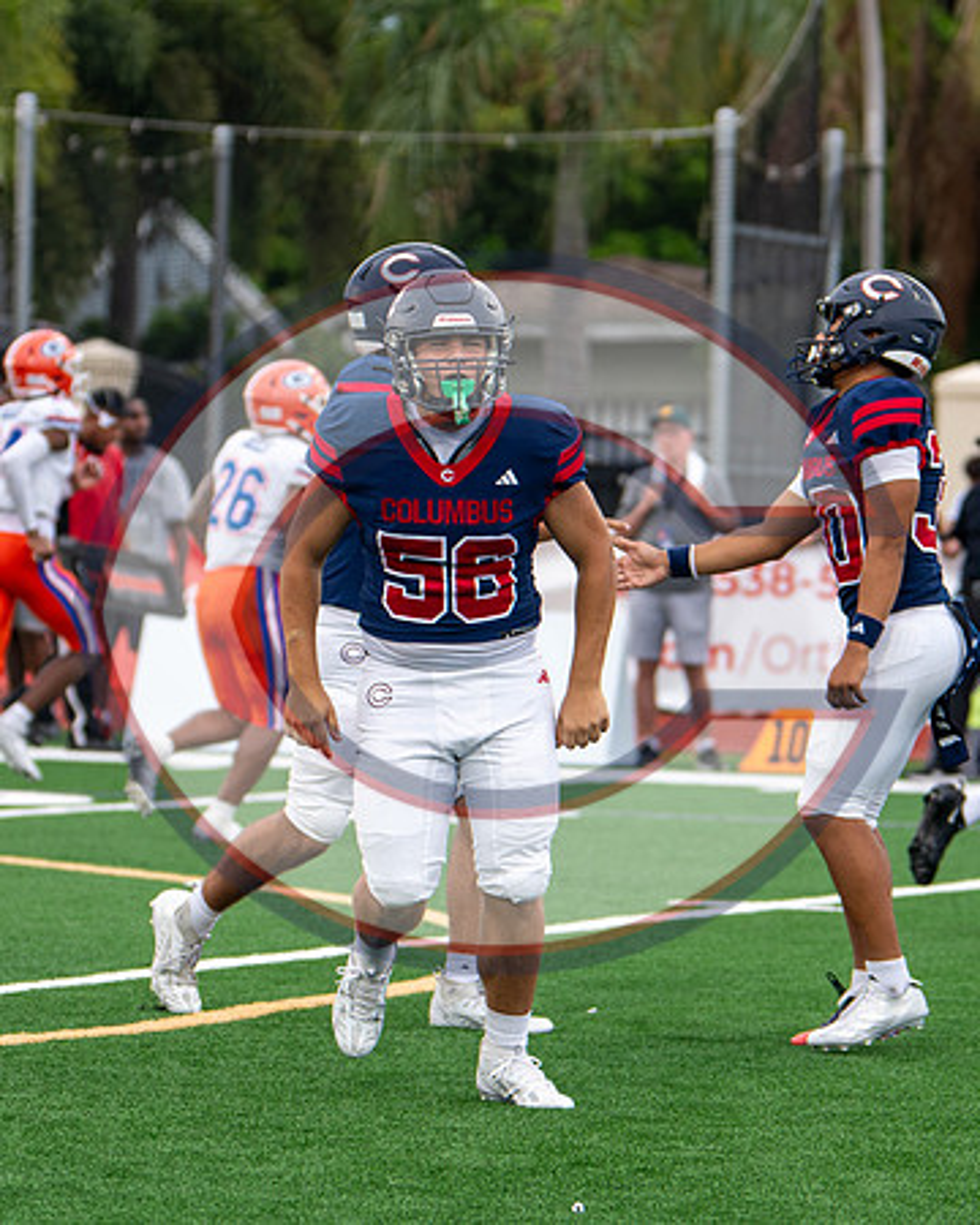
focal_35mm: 315
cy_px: 635
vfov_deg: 6.1
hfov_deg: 4.9
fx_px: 11410
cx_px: 375
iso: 320
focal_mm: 110
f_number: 2.8
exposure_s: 1/1000
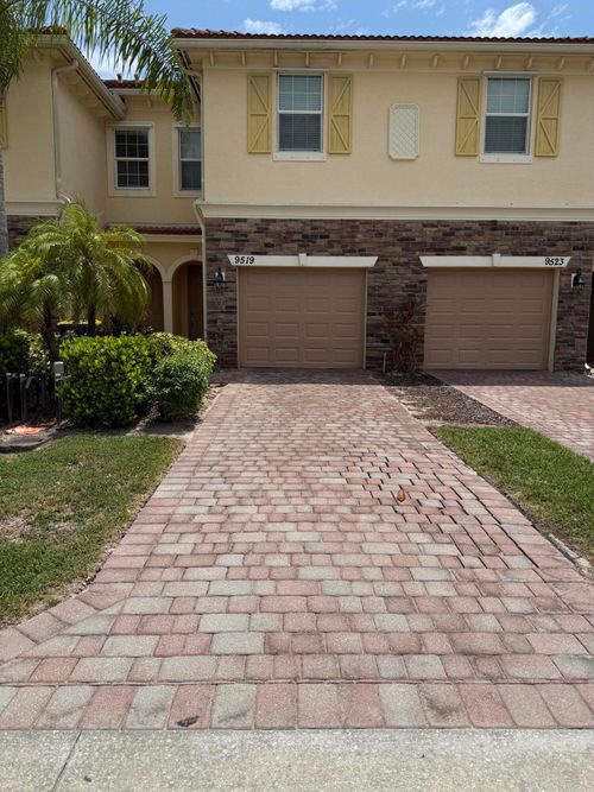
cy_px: 396
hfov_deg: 56.8
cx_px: 297
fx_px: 549
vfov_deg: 71.6
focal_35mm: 24
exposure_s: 1/9091
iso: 80
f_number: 1.78
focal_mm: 6.76
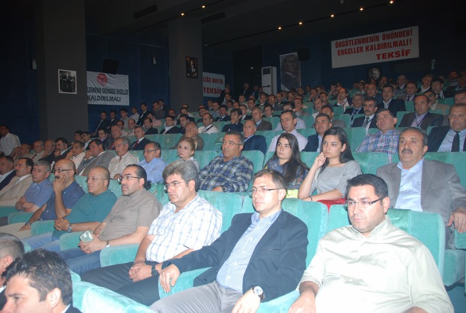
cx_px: 233
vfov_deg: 48.1
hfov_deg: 67.3
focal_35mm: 27
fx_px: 350
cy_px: 156
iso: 200
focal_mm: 18
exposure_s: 1/60
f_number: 4
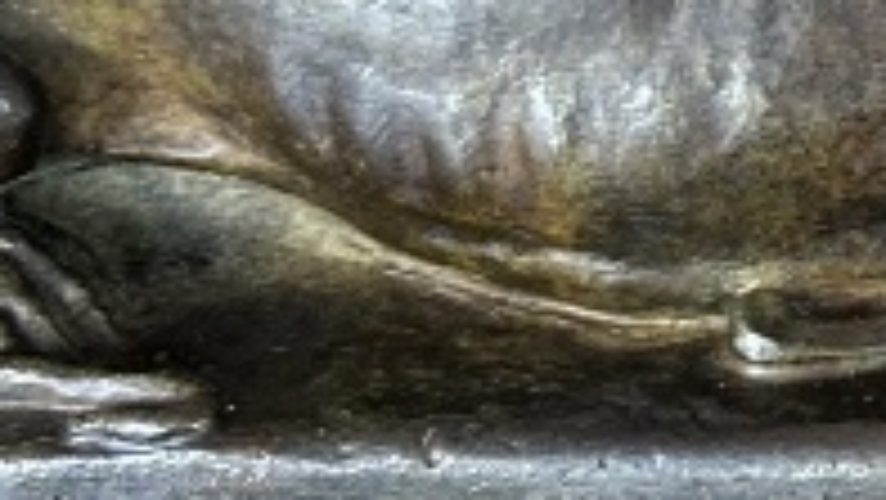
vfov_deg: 7.5
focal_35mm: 159
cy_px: -212
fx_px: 3737
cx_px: 1682
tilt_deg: -20.3
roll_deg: -2.3
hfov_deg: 12.2
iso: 160
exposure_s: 1/50
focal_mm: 6.86
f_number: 1.78
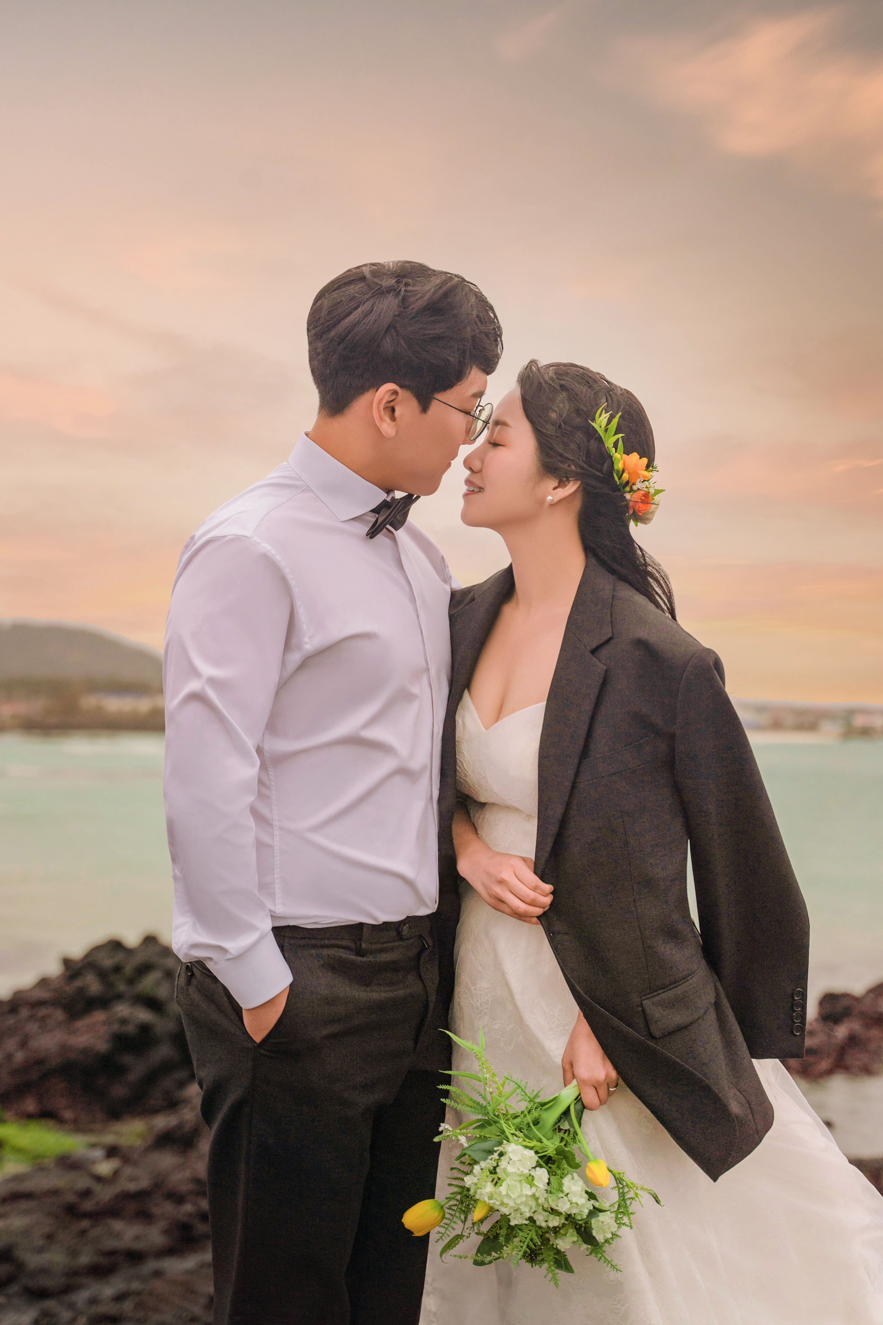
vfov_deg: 38.2
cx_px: 453
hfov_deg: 26.0
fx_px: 1913
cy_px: 683
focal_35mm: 52
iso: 320
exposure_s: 1/250
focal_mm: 50
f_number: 2.8
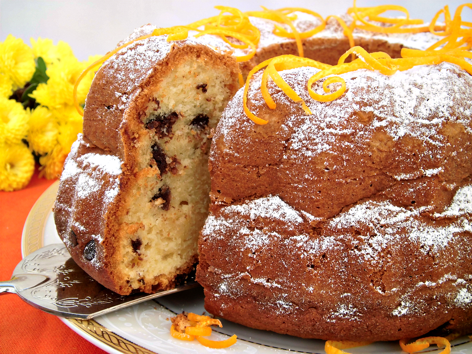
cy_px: 177
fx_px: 641
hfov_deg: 40.4
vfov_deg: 30.9
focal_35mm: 47
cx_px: 236
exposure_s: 1/200
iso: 100
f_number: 3.4
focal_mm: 8.3
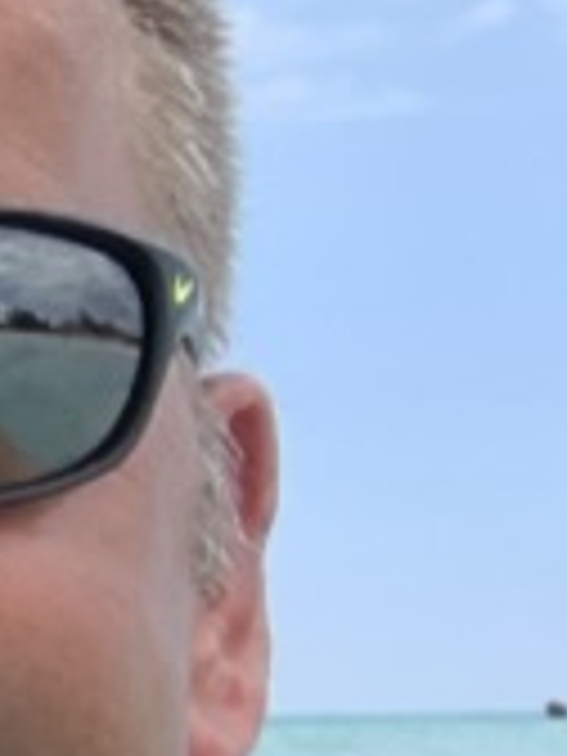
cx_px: -1665
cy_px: 772
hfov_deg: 7.6
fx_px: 3058
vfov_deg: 13.9
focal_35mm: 140
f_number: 2.2
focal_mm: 2.71
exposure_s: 1/885
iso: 25
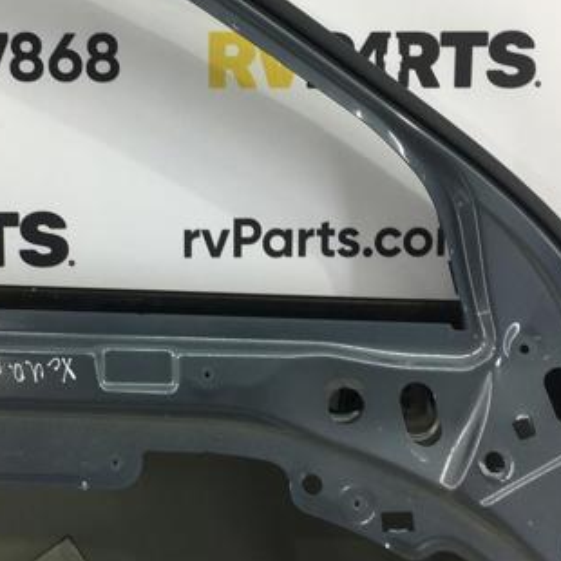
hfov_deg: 31.9
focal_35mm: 53
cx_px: 179
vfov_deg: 32.2
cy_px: 273
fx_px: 972
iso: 32
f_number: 2.2
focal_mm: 4.15
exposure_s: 1/50
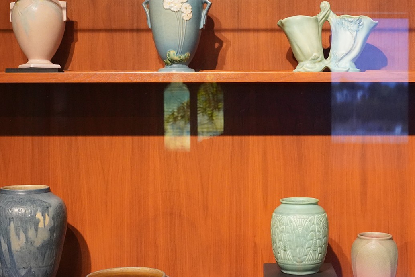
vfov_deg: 22.6
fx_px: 692
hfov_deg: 33.2
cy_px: 153
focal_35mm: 60
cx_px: 260
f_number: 5.6
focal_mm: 31
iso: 6400
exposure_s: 1/100
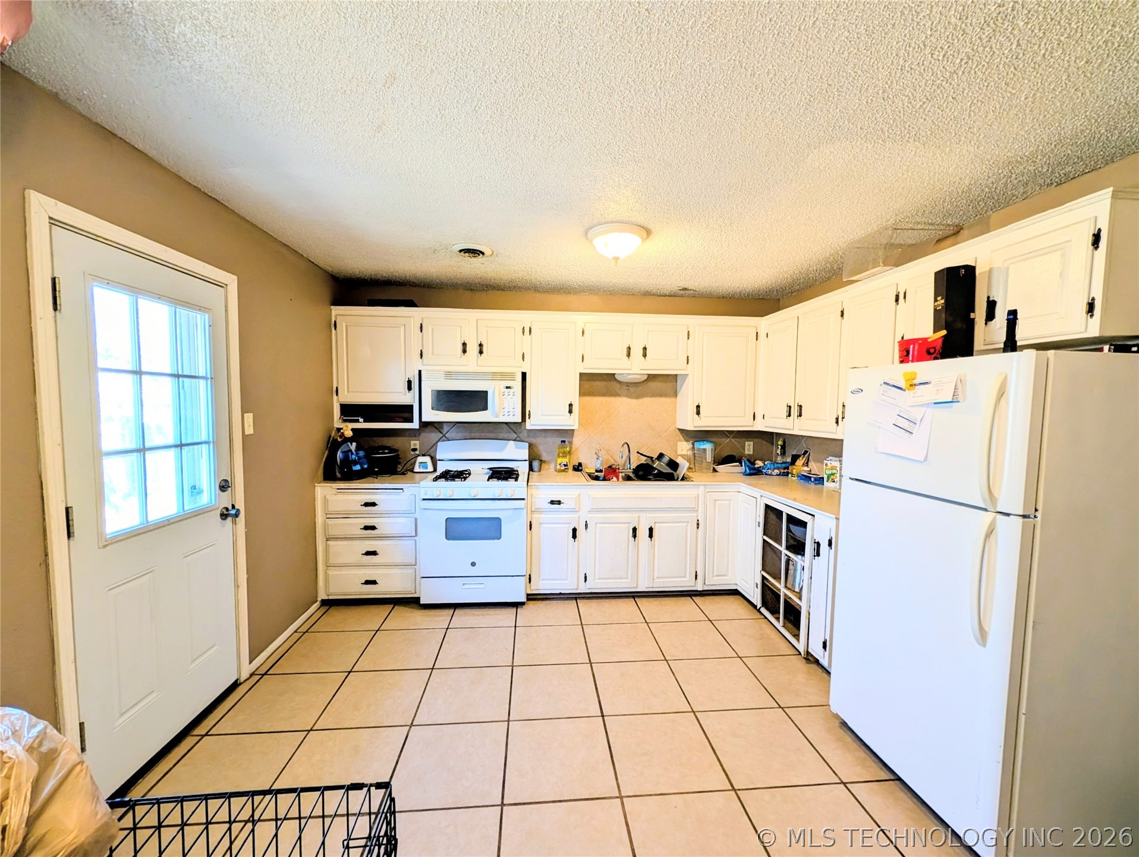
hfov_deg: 110.5
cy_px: 428
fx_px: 395
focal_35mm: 12
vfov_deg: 94.6
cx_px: 570
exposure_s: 1/60
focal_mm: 2.02
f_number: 1.7
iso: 80
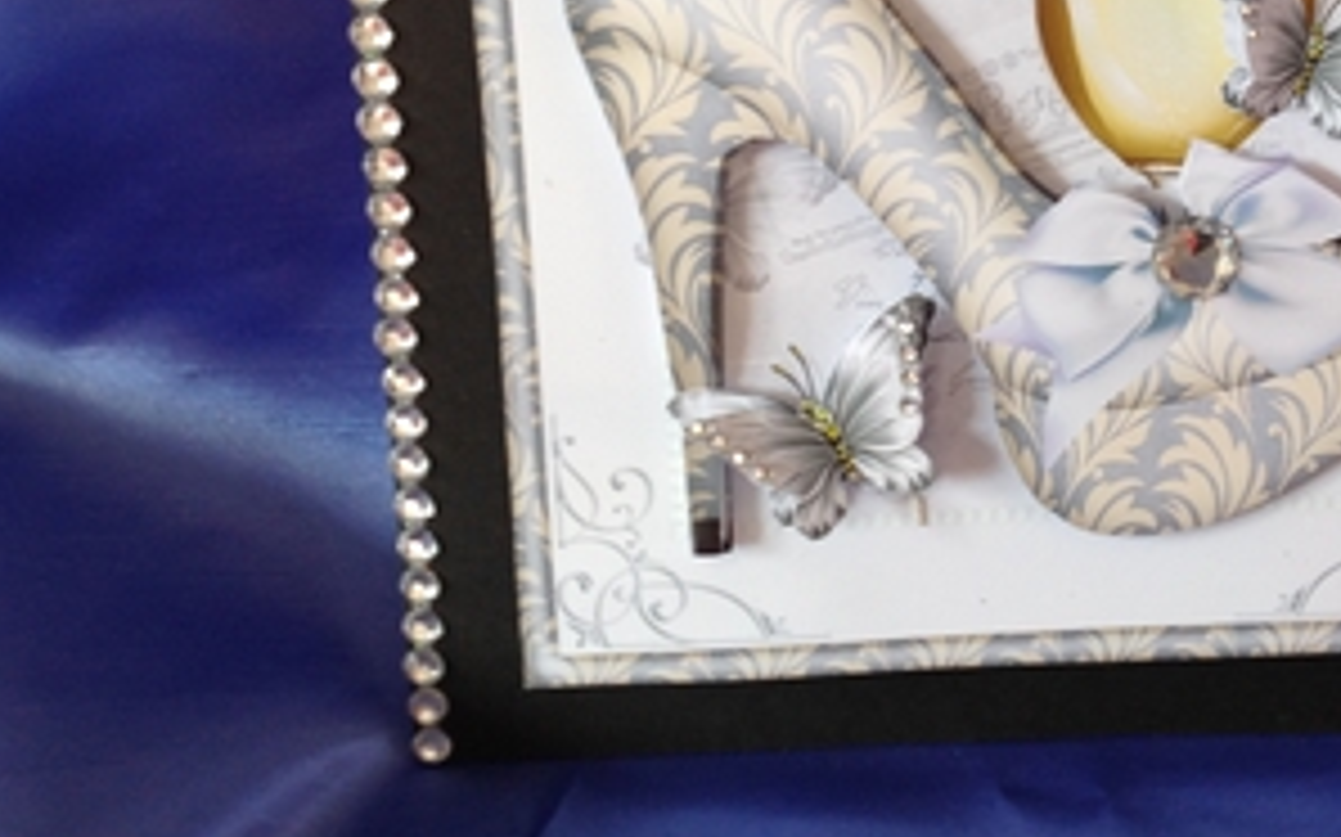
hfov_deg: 35.6
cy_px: 158
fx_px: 2046
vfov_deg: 22.8
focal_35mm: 56
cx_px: 986
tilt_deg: -36.4
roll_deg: -0.7
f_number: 2.4
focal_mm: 4.28
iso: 50
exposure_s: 1/17
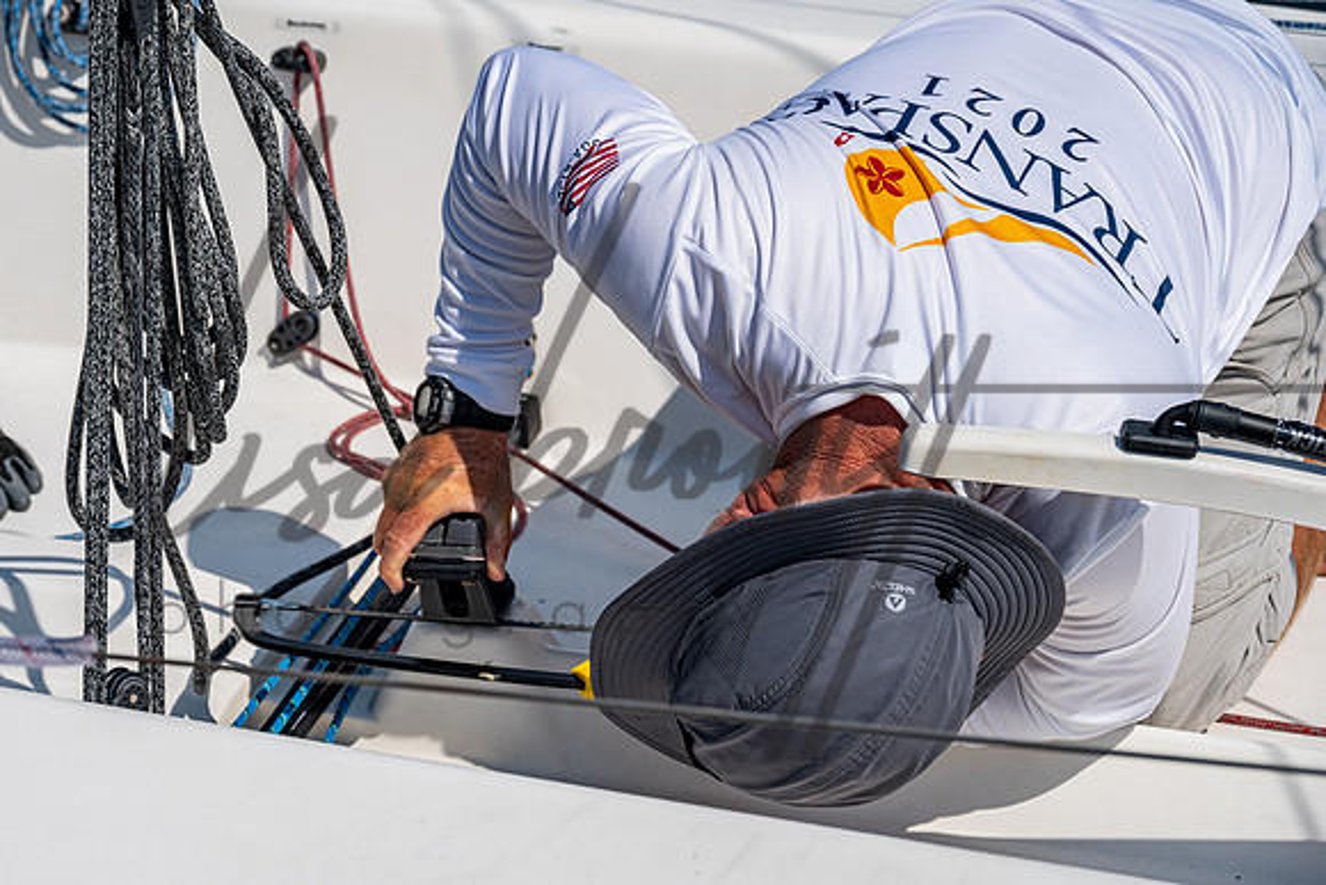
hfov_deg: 18.7
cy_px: 480
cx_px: 512
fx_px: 4023
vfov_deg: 12.5
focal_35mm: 109
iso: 125
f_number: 6.3
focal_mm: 89
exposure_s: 1/1000
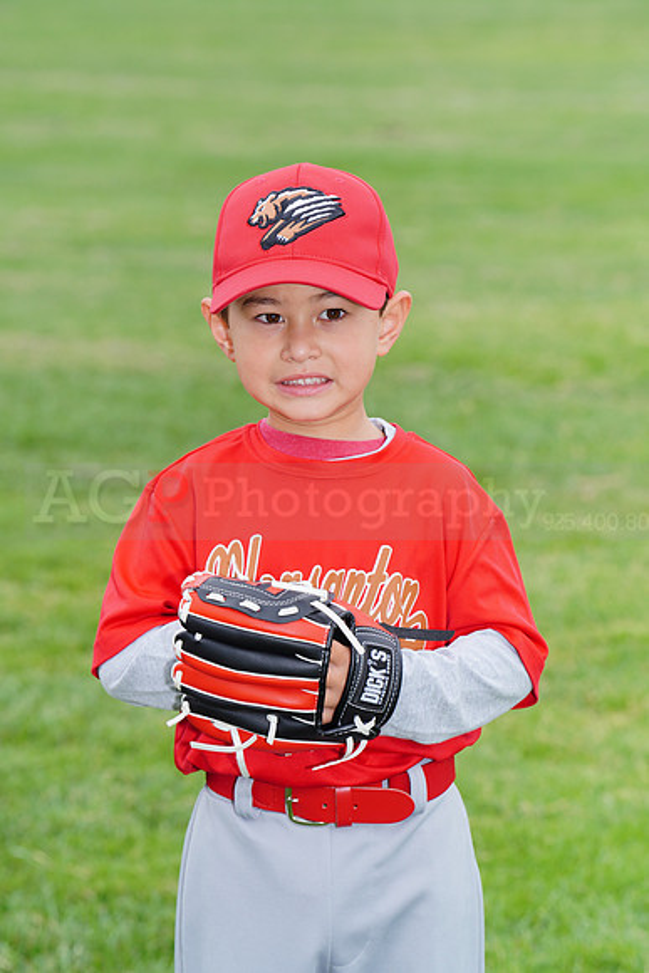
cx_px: 324
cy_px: 486
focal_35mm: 200
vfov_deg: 10.3
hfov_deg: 6.9
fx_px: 5405
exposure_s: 1/250
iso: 200
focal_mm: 200
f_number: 9
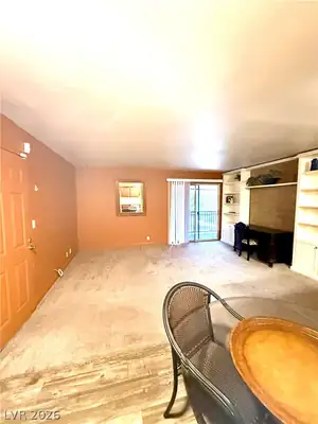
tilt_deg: -2.7
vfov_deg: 102.1
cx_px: 159
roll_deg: +0.0
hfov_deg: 85.7
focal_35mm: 14
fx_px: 171
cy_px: 212
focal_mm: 2.22
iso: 800
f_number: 2.2
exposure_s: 1/60
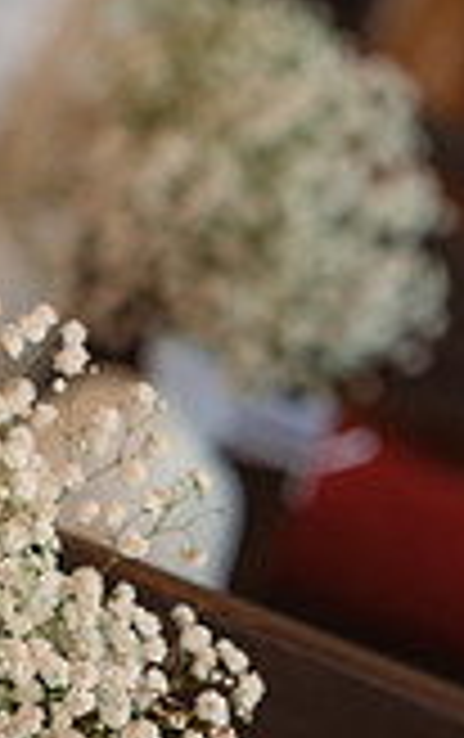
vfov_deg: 8.8
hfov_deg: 5.5
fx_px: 4778
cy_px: 428
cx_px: 7
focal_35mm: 237
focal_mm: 85
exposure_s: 1/200
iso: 1600
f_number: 3.2
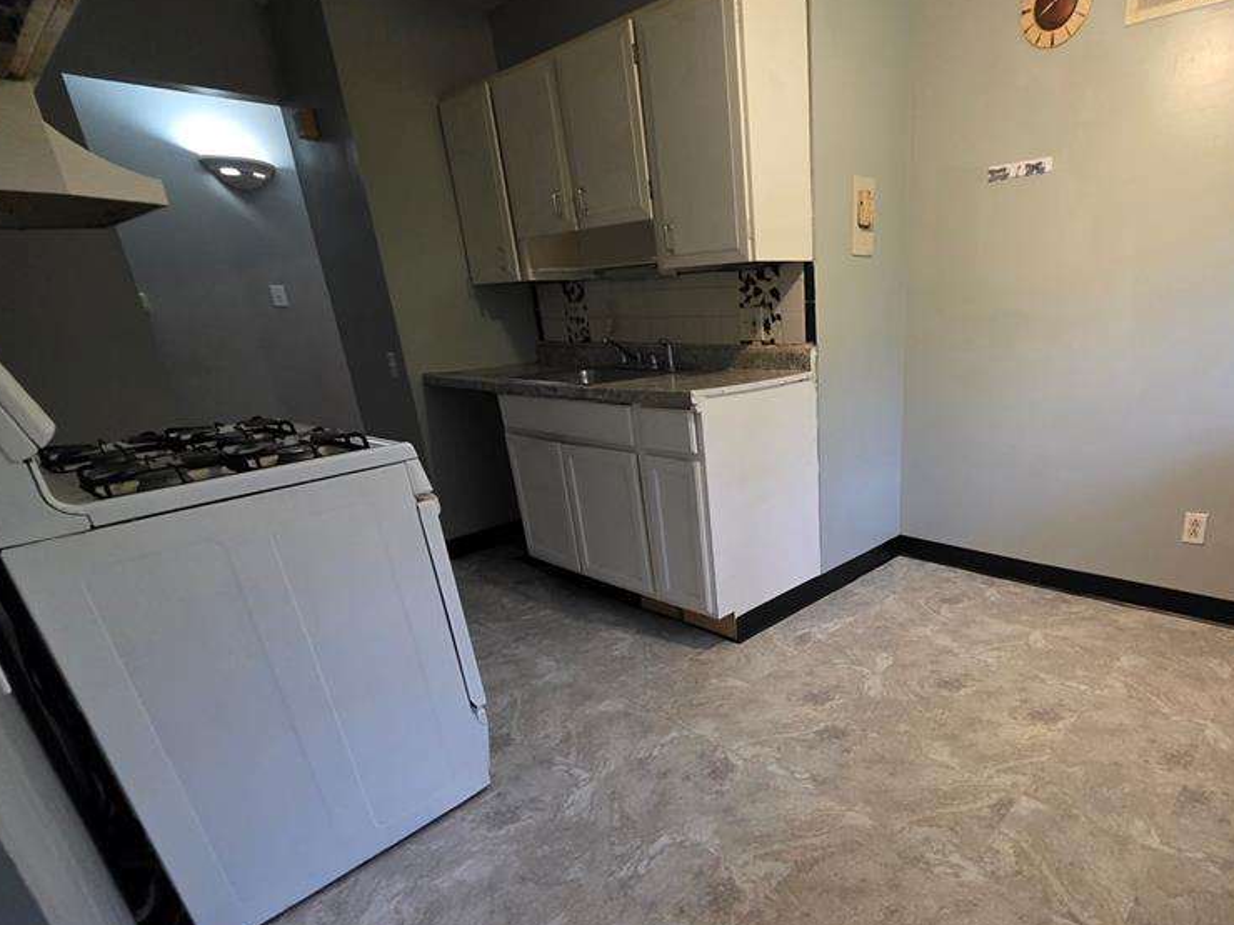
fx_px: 642
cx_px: 775
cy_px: 575
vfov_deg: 70.5
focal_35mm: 18
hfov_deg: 85.9
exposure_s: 1/60
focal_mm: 2.2
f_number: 1.9
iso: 800
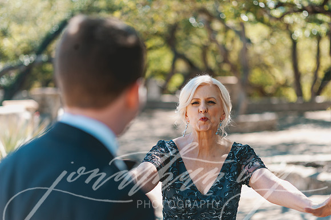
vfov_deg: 13.0
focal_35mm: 105
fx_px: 965
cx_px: 166
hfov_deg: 19.5
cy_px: 110
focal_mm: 105
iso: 200
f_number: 2.8
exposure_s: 1/640
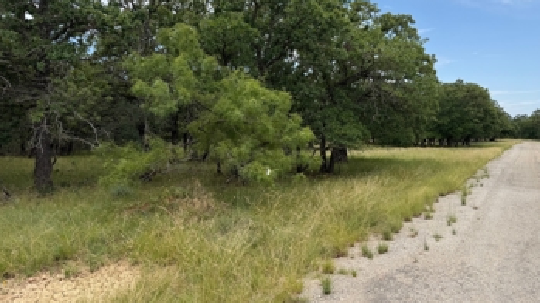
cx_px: 279
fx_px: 429
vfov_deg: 38.8
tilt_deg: +0.9
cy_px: 128
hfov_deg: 64.3
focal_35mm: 30
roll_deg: +0.0
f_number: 1.78
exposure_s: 1/3279
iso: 80
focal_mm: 6.76
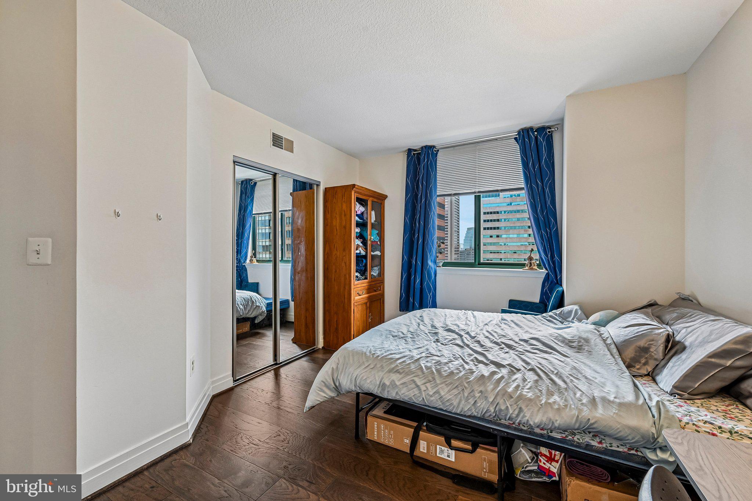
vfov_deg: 81.2
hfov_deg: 104.3
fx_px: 292
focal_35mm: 14
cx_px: 376
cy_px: 250
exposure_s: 1/15
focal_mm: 14
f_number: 8
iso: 360
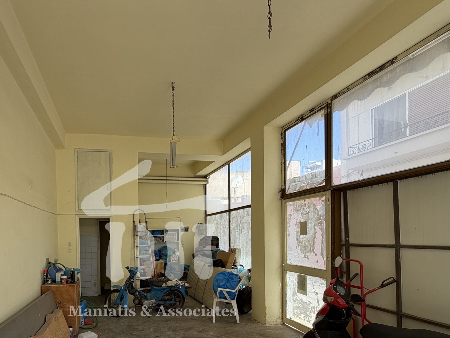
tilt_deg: -0.8
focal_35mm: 20
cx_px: 152
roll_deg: +0.6
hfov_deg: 79.2
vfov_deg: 63.4
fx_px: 260
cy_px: 238
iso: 40
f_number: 2.2
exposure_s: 1/165
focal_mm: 2.22
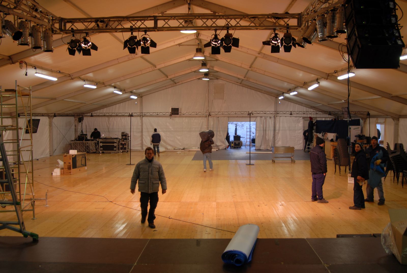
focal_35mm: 36
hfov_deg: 53.1
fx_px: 407
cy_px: 136
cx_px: 204
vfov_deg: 37.0
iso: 125
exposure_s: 1/15
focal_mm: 24
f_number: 3.5
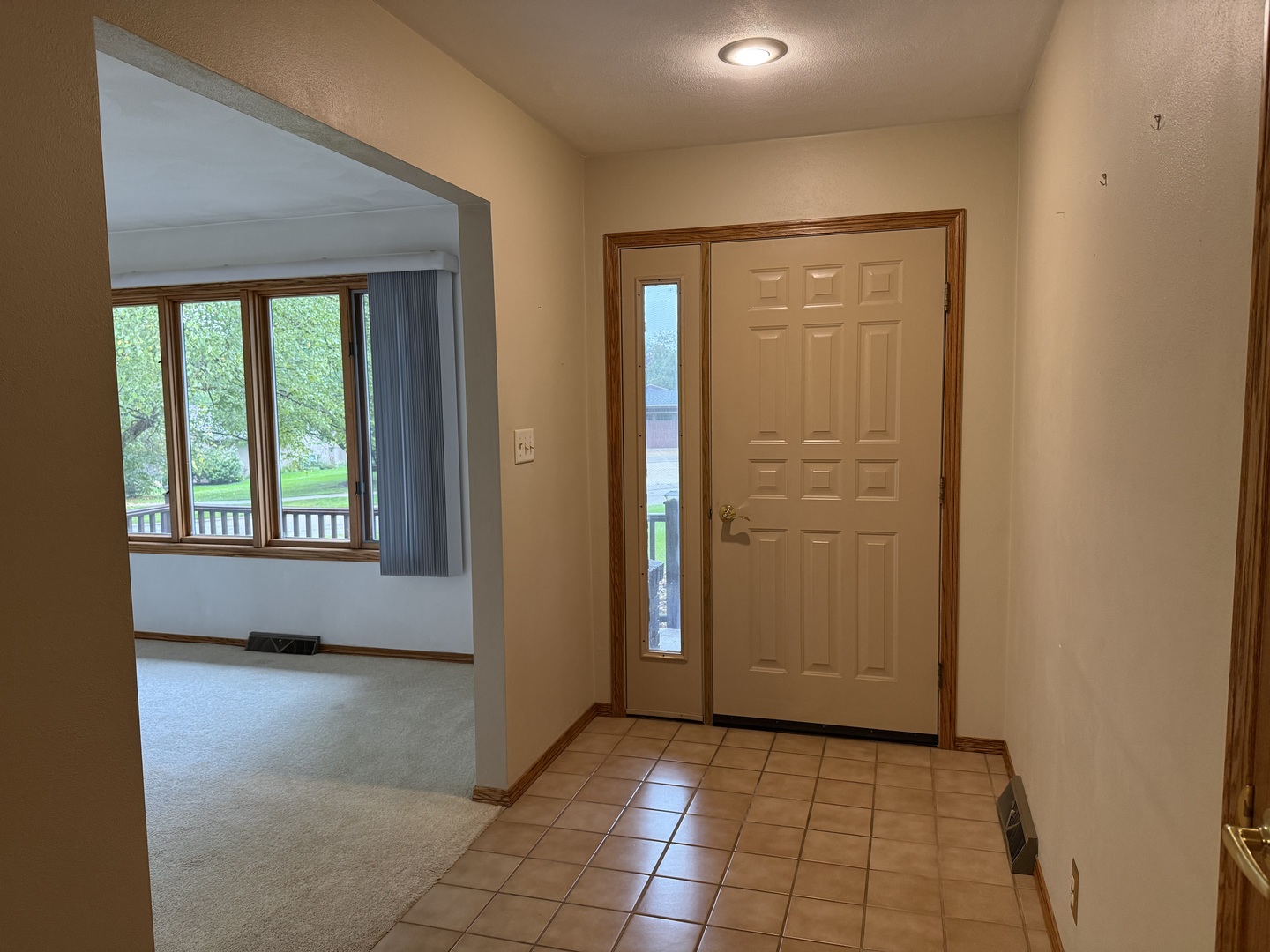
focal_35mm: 24
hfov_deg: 71.6
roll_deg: +1.3
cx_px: 635
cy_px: 476
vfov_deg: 56.8
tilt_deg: -4.8
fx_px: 881
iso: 250
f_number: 1.78
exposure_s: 1/60
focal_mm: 6.76
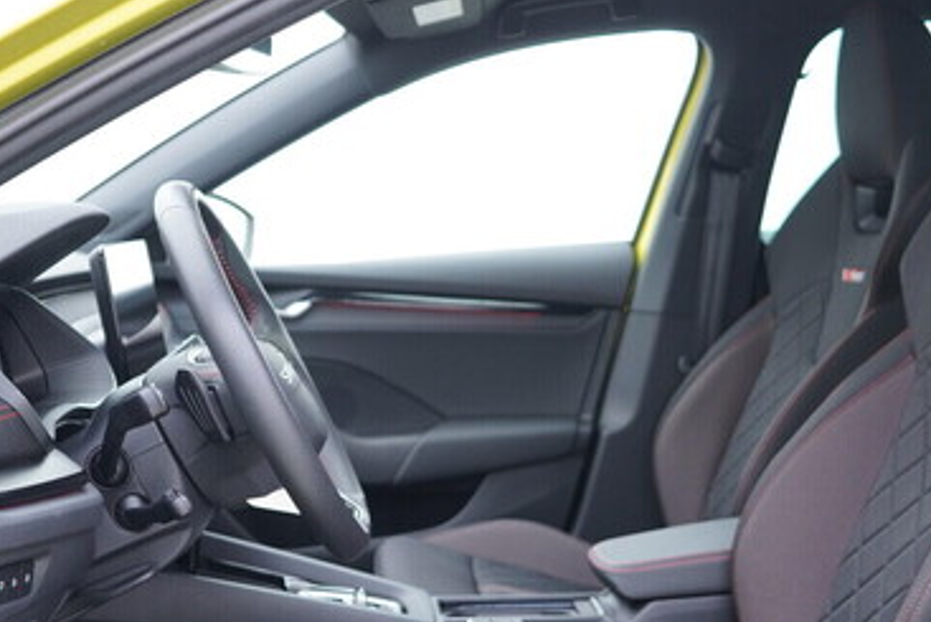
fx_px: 1397
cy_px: 433
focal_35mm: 54
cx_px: 441
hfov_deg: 36.8
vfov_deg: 24.9
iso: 400
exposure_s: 1/40
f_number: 2.8
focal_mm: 24
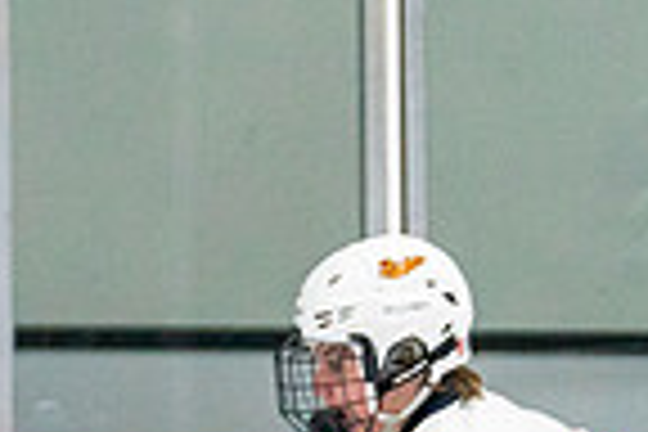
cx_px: 361
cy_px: 536
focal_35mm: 1007
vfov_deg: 1.4
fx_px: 18125
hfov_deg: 2.0
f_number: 2.8
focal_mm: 161
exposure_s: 1/1250
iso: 3200
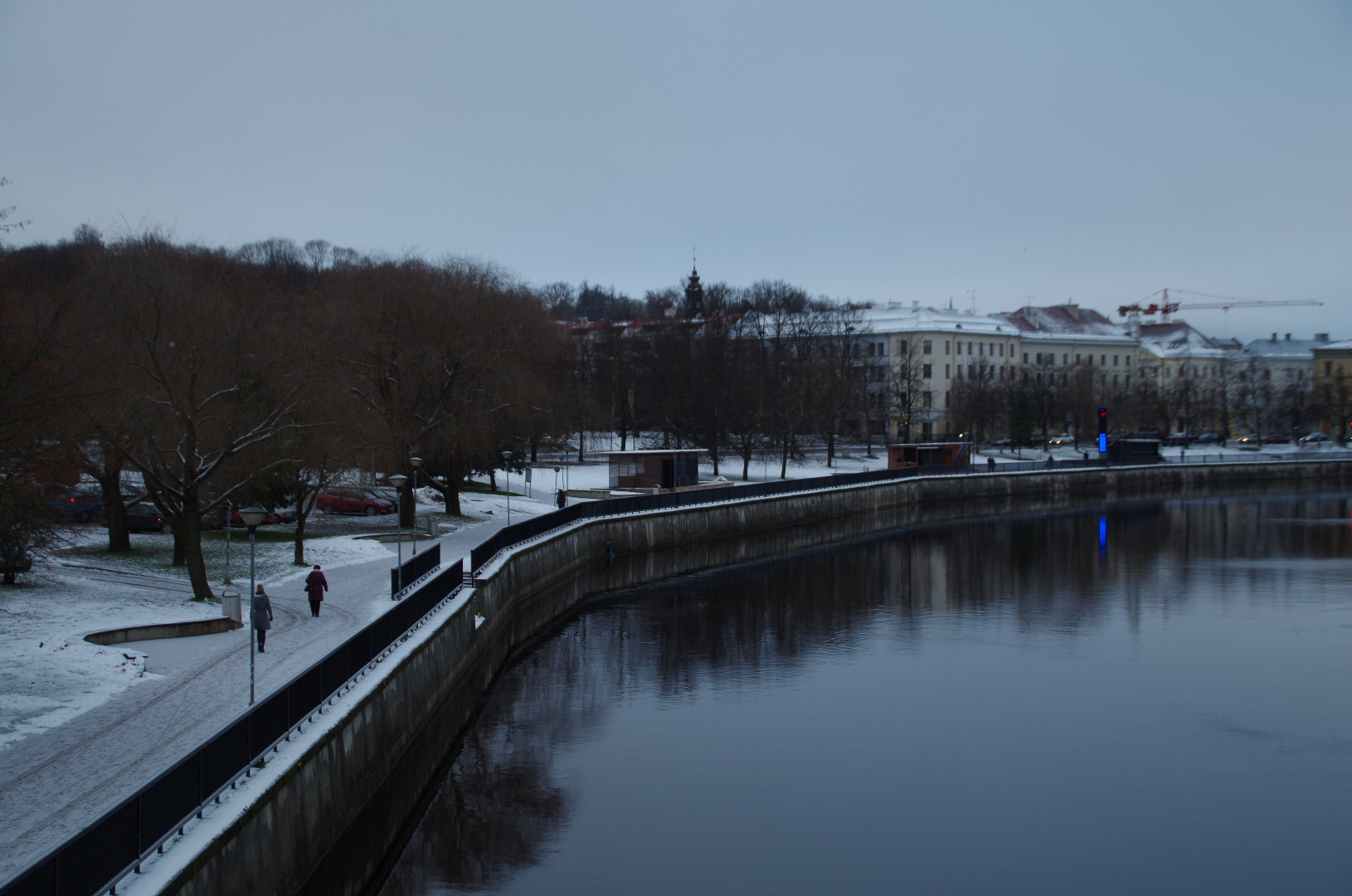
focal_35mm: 60
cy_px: 448
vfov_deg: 22.5
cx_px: 676
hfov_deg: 33.5
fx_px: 2249
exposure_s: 1/80
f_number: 4.5
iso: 125
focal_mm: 40
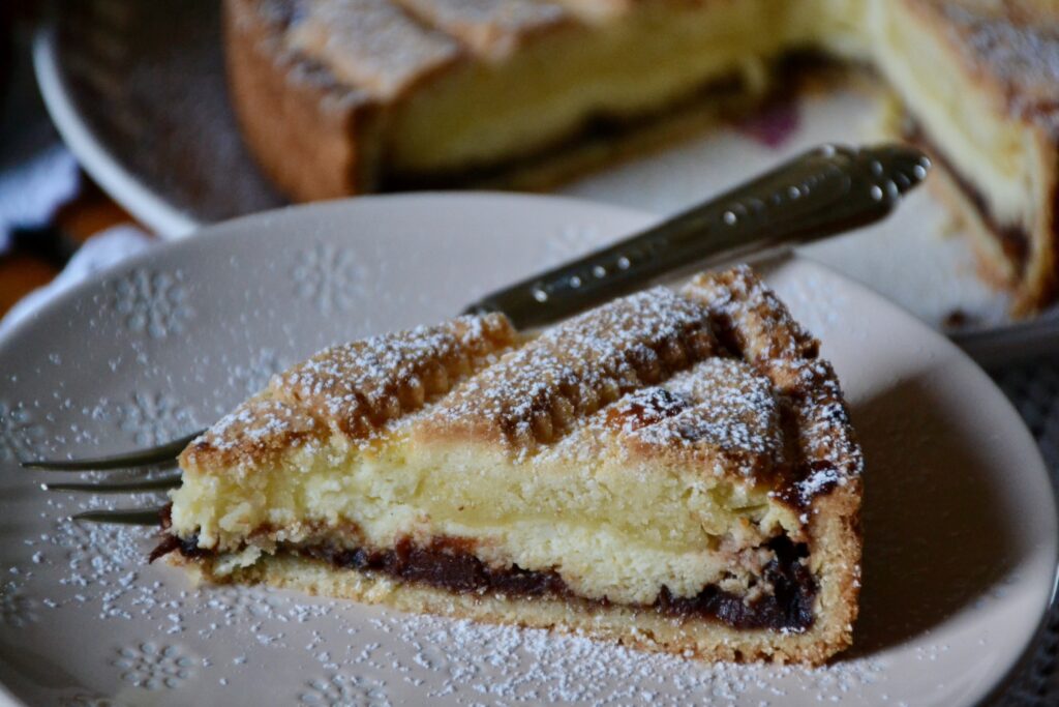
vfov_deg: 6.5
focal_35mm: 210
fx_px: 6178
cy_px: 354
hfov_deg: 9.8
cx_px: 530
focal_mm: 140
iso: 2000
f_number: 5.6
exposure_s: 1/125
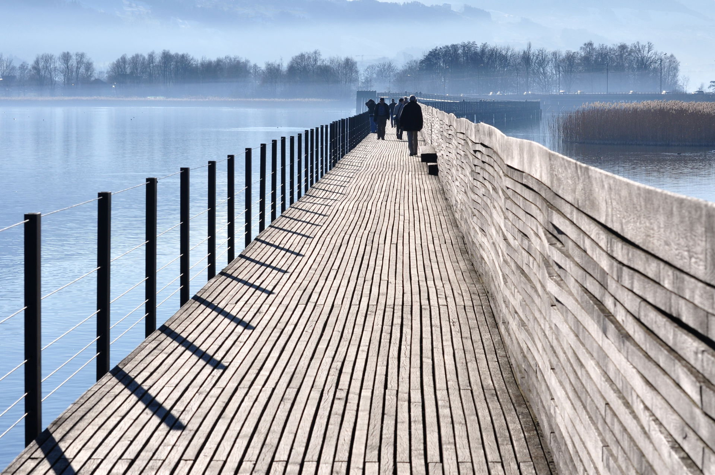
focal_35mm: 105
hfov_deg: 19.5
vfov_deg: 13.0
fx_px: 2083
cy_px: 238
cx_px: 358
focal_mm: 70
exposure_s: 1/500
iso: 200
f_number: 11
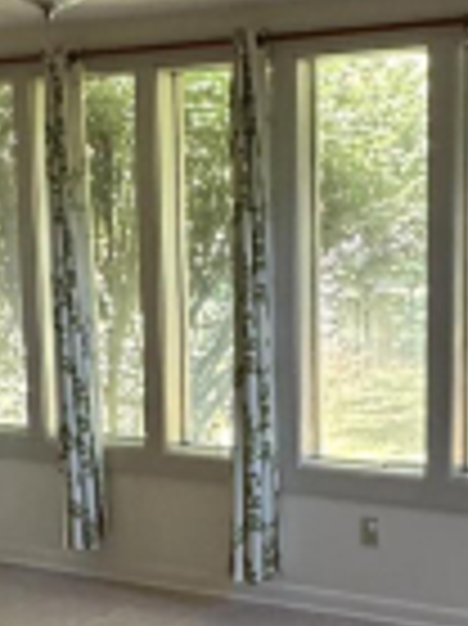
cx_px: 252
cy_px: 385
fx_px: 1210
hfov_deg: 21.9
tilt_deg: -5.4
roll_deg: +0.1
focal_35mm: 67
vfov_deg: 28.9
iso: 200
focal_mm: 2.22
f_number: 2.2
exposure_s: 1/99
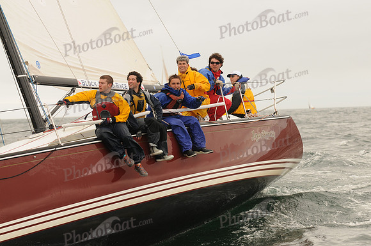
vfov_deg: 9.6
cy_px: 123
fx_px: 1466
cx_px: 186
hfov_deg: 14.4
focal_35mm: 142
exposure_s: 1/640
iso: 200
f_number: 4.5
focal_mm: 95
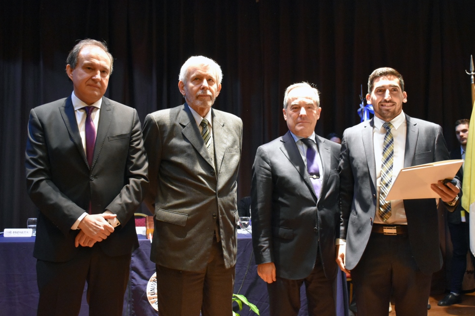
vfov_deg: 31.5
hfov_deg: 45.9
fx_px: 561
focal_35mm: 43
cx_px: 244
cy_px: 155
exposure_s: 1/60
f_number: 4
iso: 4500
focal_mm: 27
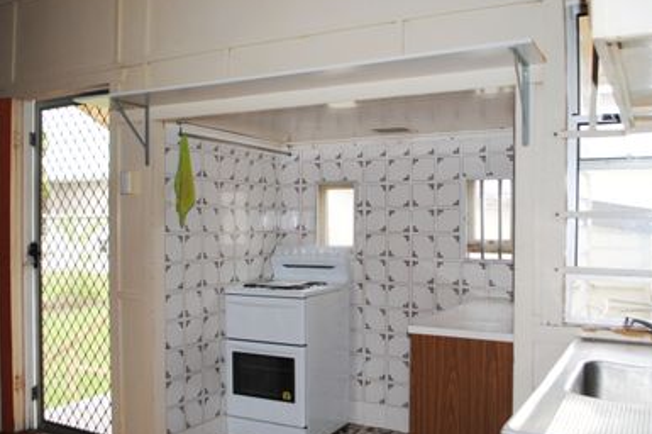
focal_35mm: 33
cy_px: 220
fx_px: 597
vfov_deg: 39.9
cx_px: 315
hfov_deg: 57.3
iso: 200
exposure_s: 1/60
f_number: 3.5
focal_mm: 18
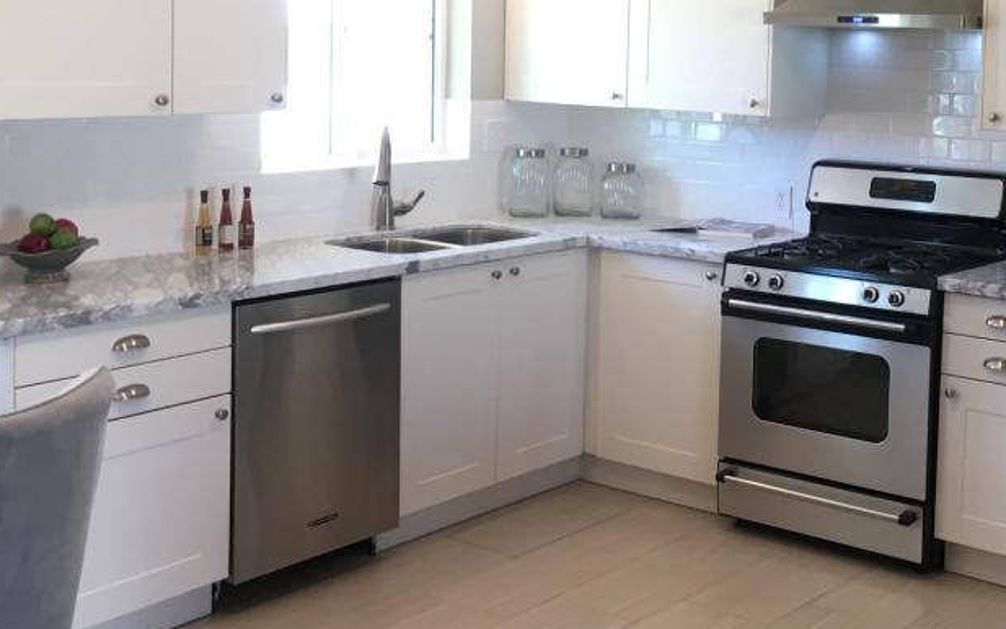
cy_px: 153
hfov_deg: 39.0
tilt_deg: -3.5
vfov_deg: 25.1
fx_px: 1399
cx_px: 683
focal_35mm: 51
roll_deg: -0.5
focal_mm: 4.15
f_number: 2.2
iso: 50
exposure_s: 1/30
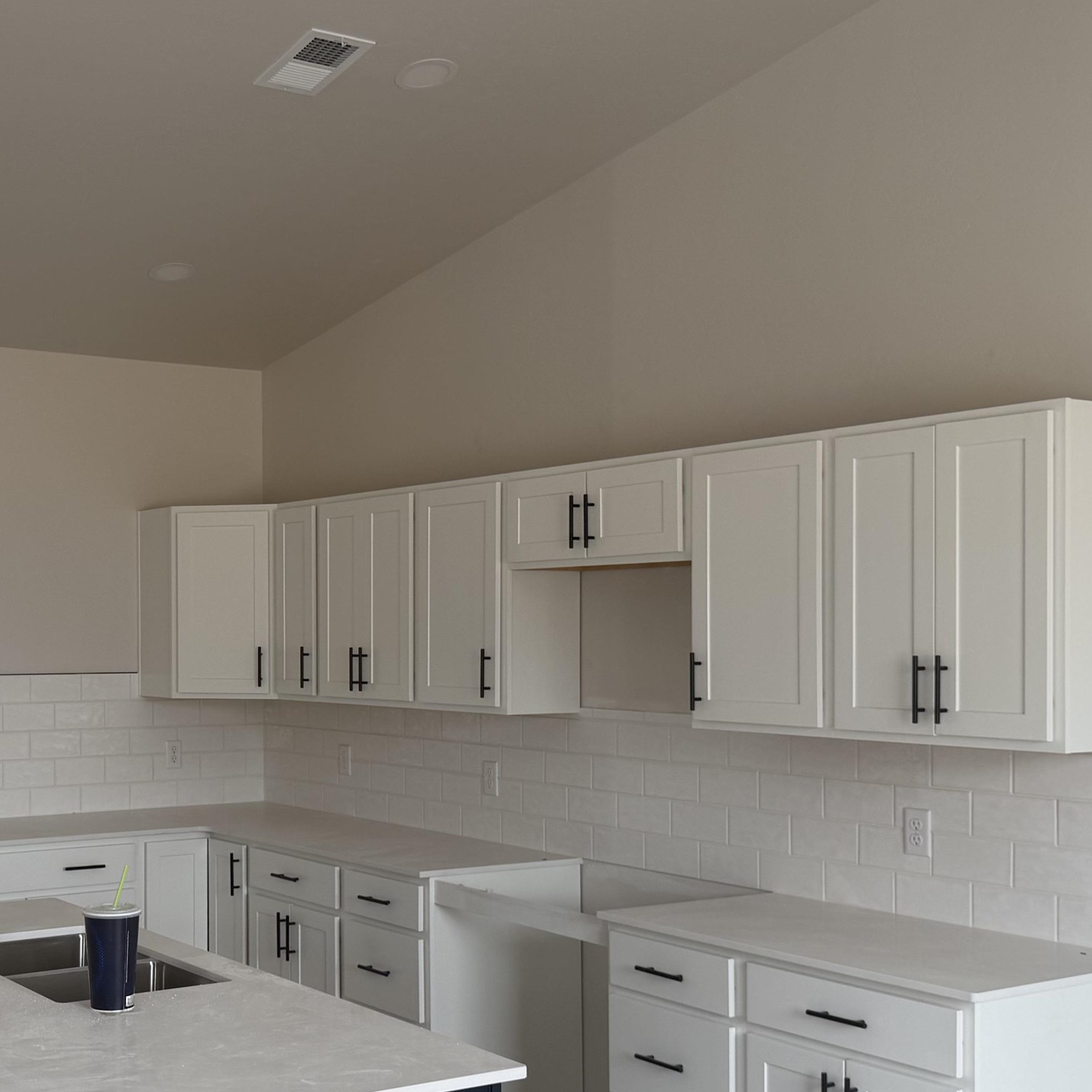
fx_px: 1606
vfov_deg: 37.5
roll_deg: -0.3
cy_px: 633
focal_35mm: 45
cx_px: 208
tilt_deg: +0.2
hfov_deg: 36.2
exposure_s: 1/120
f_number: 1.78
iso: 64
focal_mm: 6.76
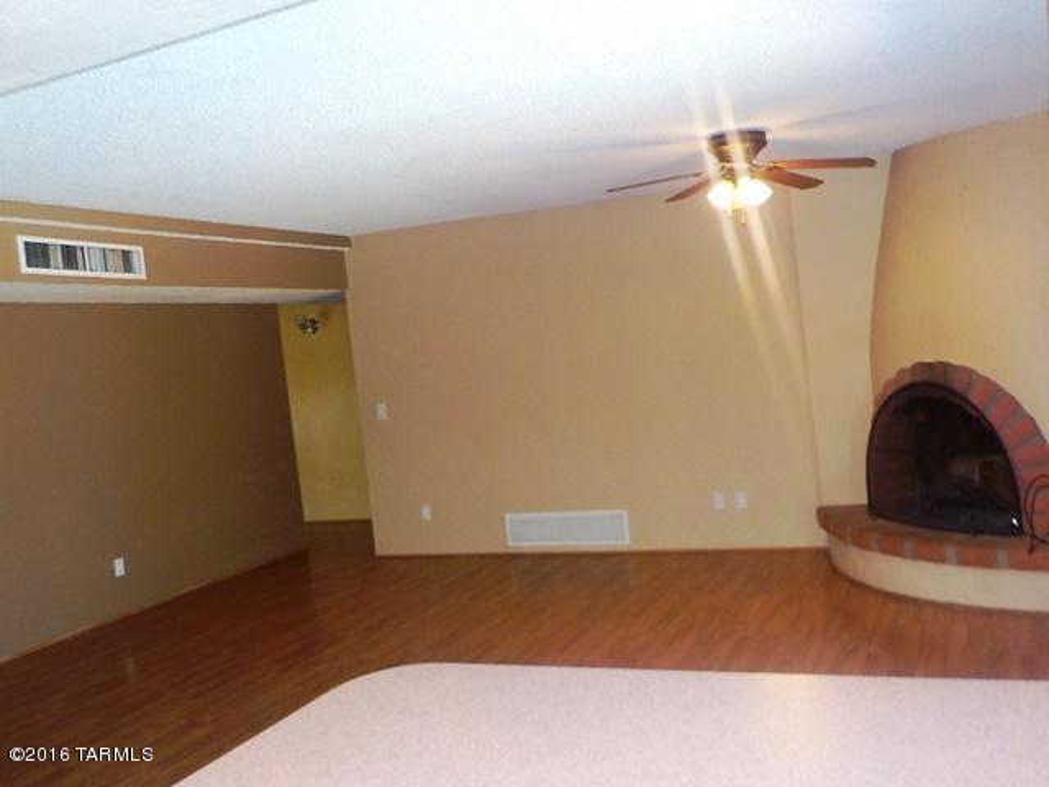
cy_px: 394
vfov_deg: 46.8
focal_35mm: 30
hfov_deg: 60.0
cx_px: 524
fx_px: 909
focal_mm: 4.1
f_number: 3.3
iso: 280
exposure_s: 1/30
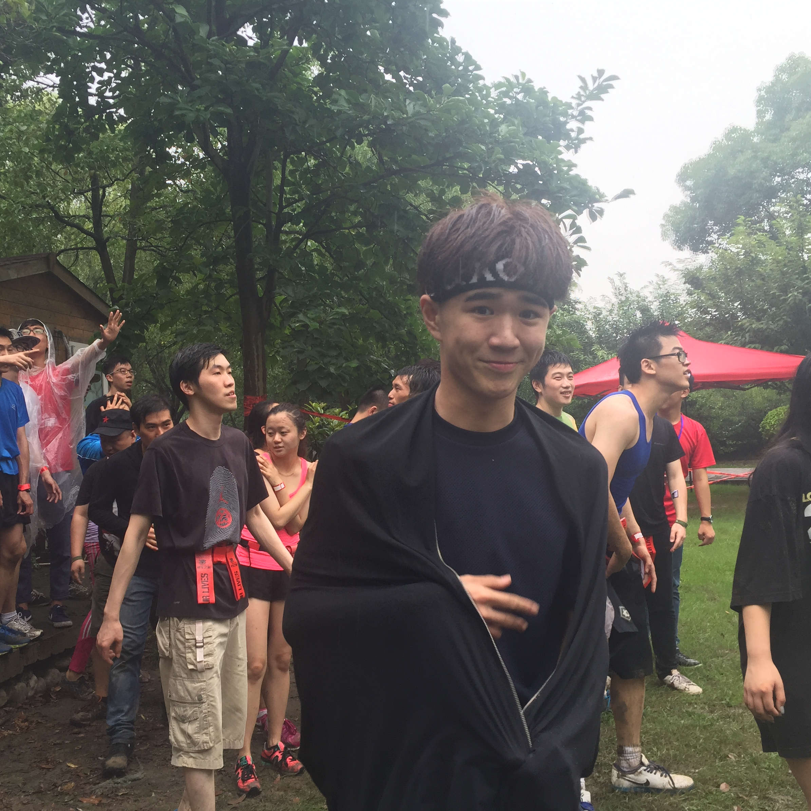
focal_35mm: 35
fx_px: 928
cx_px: 331
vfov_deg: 47.2
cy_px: 414
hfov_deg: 47.0
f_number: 2.2
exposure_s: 1/295
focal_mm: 4.15
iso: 32
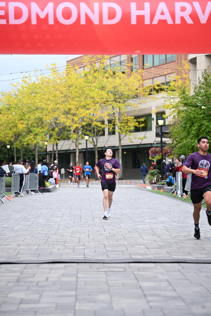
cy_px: 158
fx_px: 782
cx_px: 106
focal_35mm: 89
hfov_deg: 15.4
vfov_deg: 22.9
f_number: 2.8
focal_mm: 89
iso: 640
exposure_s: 1/2000
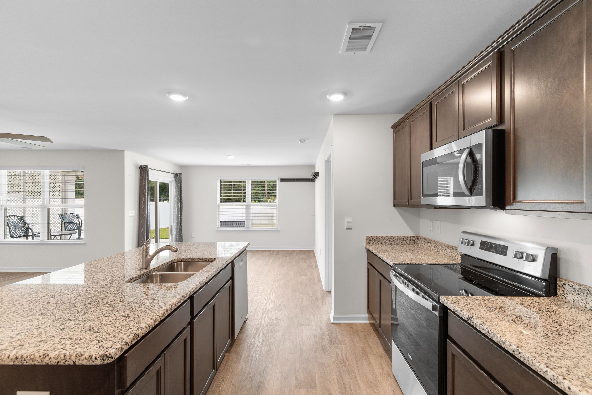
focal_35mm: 15
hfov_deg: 100.4
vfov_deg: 77.3
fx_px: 247
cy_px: 198
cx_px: 296
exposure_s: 1/5
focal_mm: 10
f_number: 4.5
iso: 100
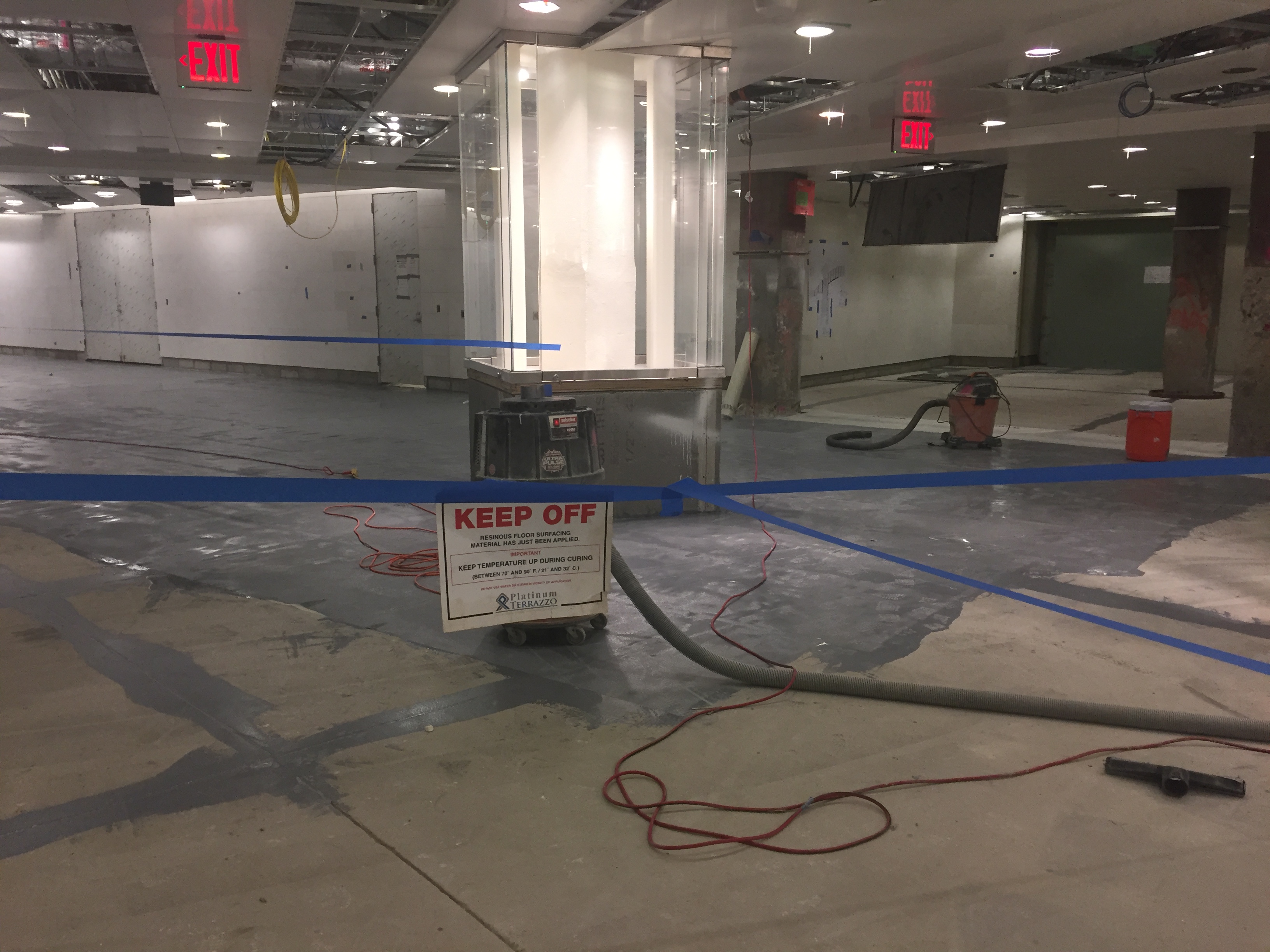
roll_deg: -0.1
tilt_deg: -10.0
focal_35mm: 29
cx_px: 635
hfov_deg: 61.7
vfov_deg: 48.2
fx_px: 1064
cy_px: 476
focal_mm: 4.15
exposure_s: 1/30
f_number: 2.2
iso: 100
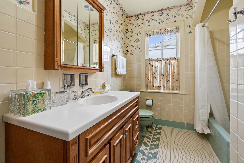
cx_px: 122
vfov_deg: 73.7
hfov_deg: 96.7
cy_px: 82
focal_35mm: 16
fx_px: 108
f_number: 8
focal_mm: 16
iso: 400
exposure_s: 1/25
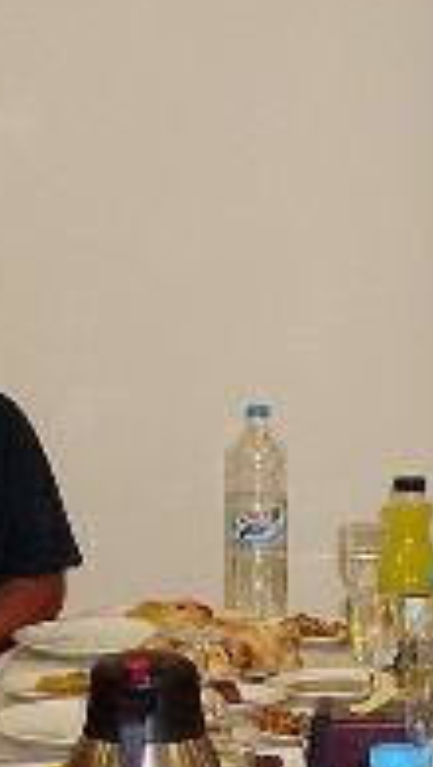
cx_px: 350
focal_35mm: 136
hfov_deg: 8.9
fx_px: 2770
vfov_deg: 15.6
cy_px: 637
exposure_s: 1/45
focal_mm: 6.3
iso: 100
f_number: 2.8
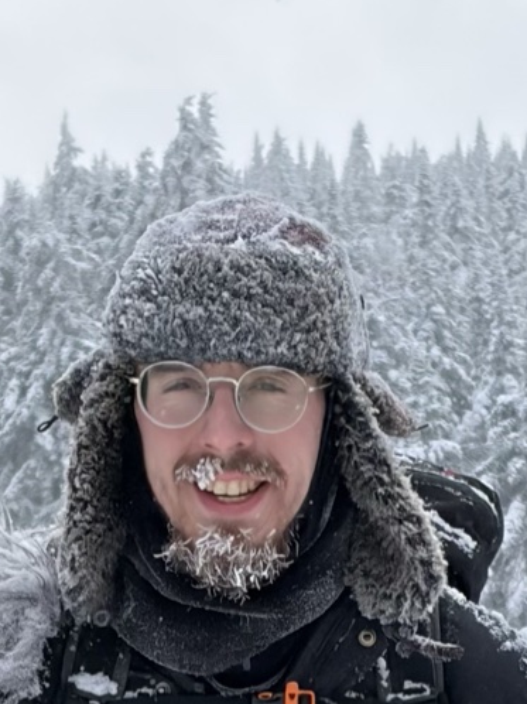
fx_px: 3962
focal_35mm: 195
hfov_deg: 7.6
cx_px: 266
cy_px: 883
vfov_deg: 10.0
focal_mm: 5.96
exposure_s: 1/1626
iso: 32
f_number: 1.6
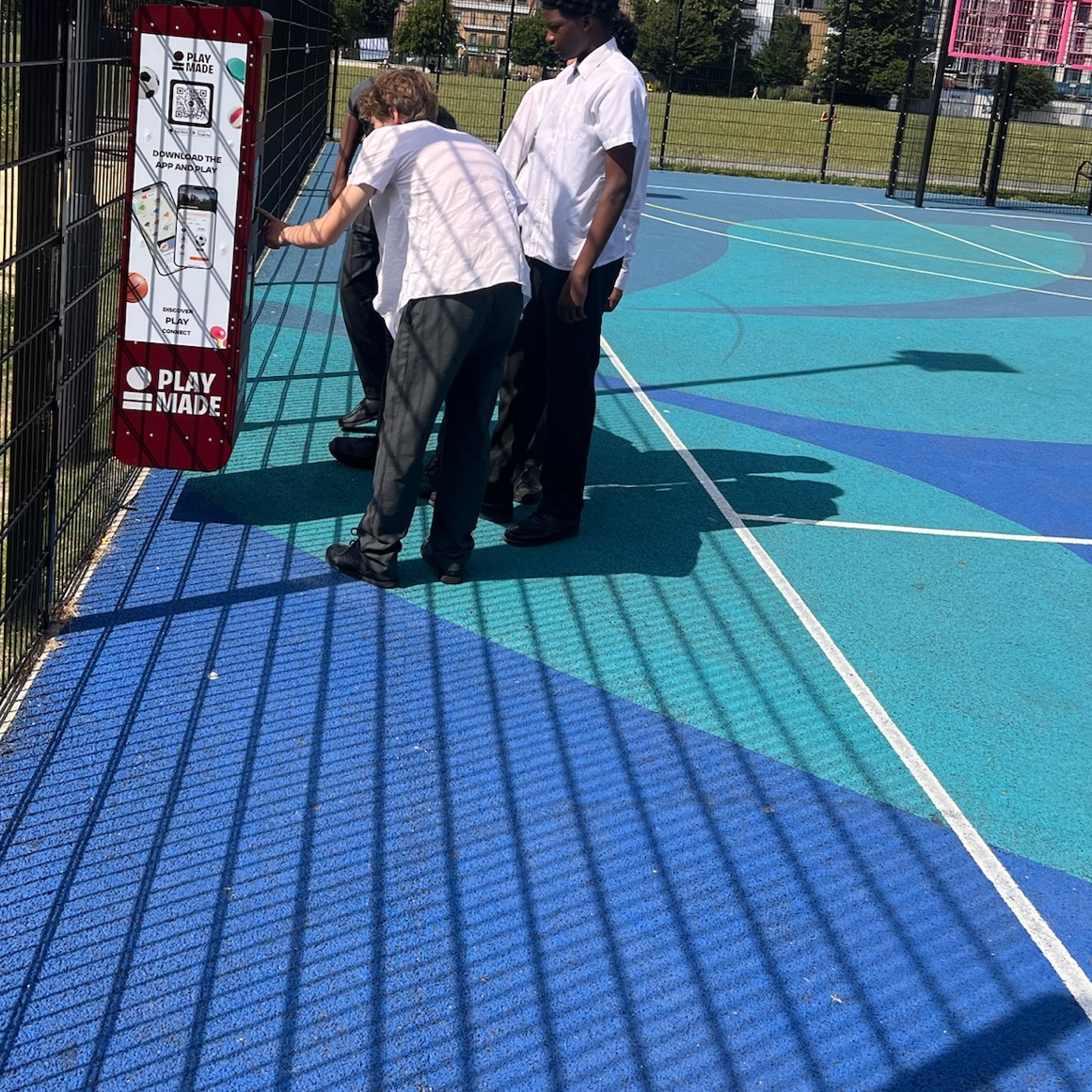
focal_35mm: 38
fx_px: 1356
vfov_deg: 42.9
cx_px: 429
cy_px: 318
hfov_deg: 43.6
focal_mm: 5.7
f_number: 1.5
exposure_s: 1/3704
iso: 50
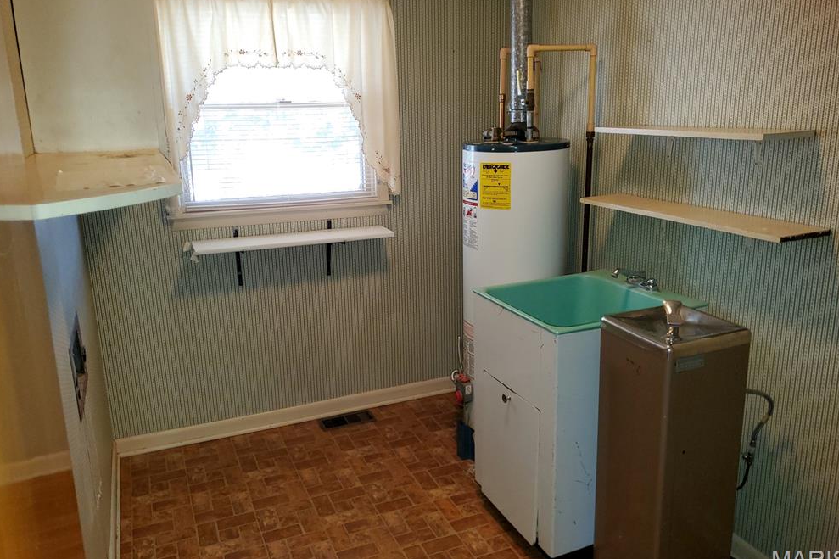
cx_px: 422
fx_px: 652
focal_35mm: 28
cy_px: 252
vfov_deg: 46.3
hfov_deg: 65.5
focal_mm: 4.3
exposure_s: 1/60
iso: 125
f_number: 1.5
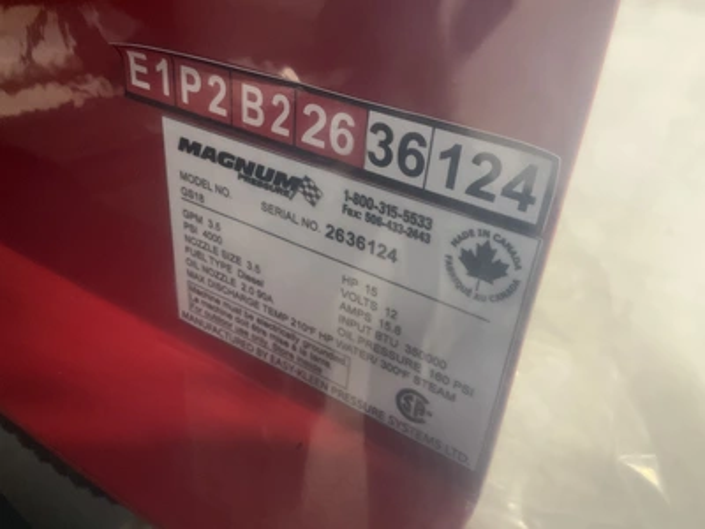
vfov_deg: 48.2
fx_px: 591
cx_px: 352
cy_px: 264
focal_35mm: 29
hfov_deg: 61.7
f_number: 1.8
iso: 320
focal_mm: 3
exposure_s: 1/40
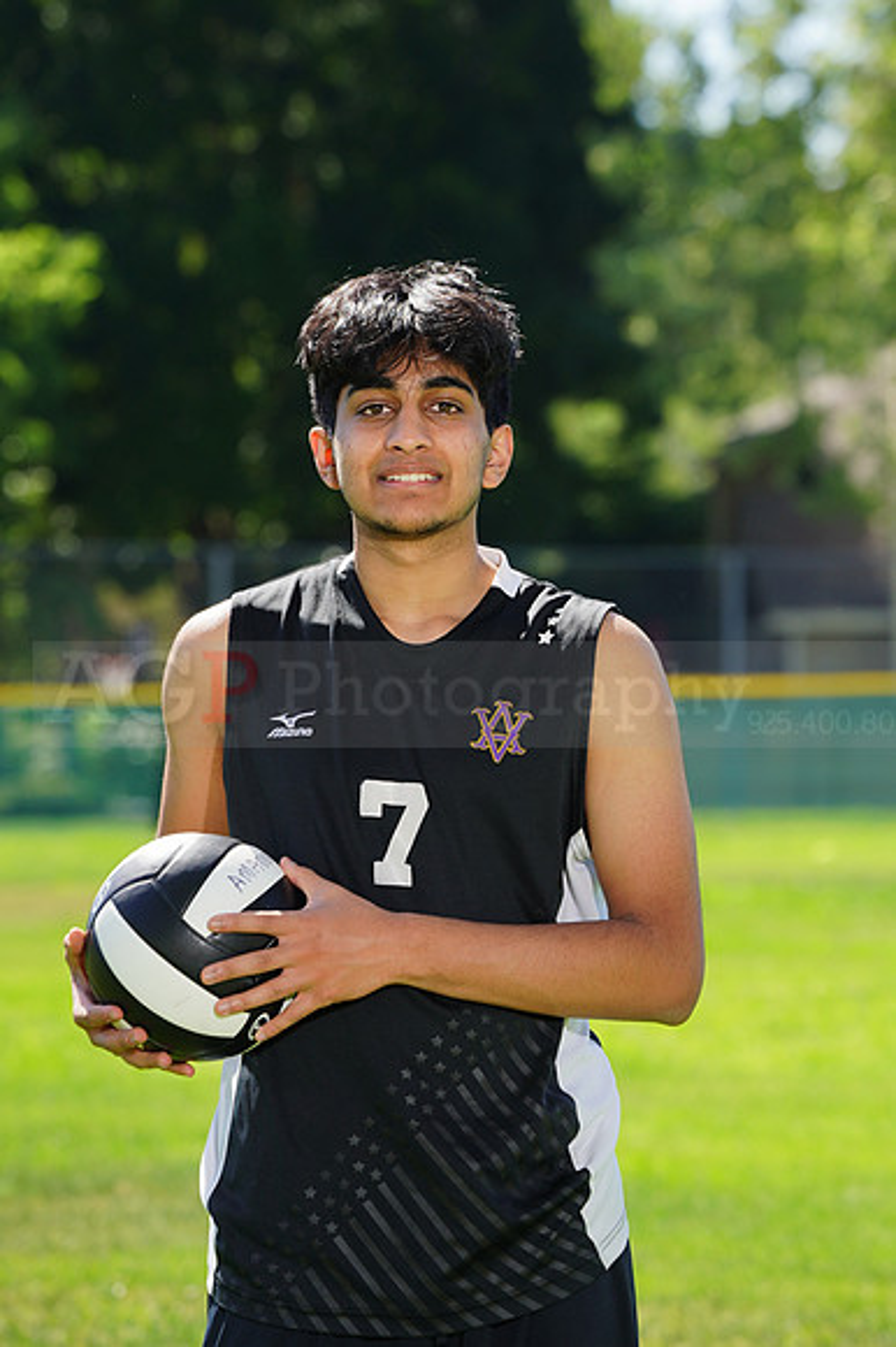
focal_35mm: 271
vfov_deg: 7.6
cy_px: 674
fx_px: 10129
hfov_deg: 5.1
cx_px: 448
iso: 200
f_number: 10
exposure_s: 1/200
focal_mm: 271
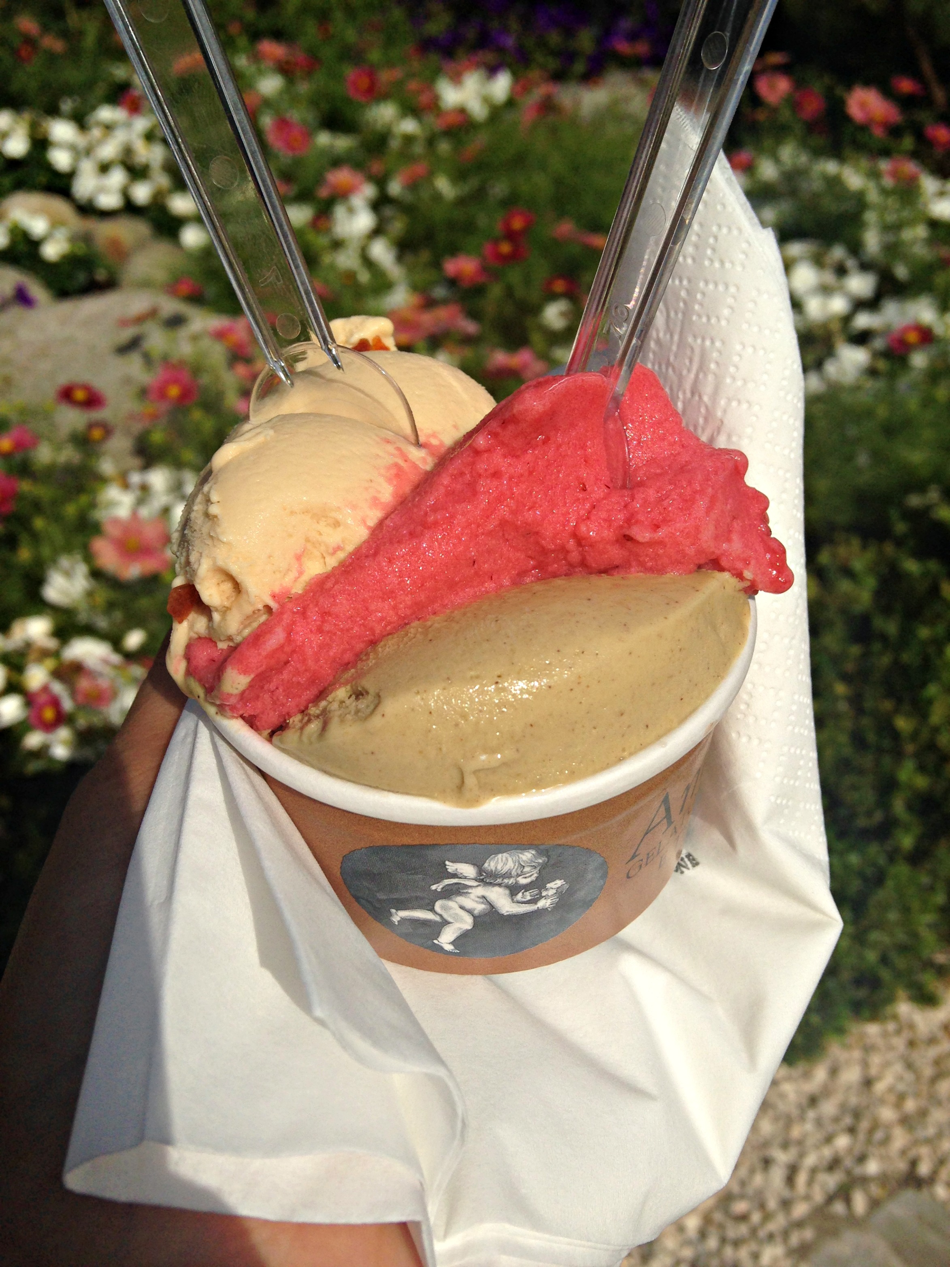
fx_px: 1208
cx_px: 475
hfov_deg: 42.9
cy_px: 634
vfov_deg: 55.4
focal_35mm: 33
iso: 50
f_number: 2.4
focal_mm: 4.12
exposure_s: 1/5435
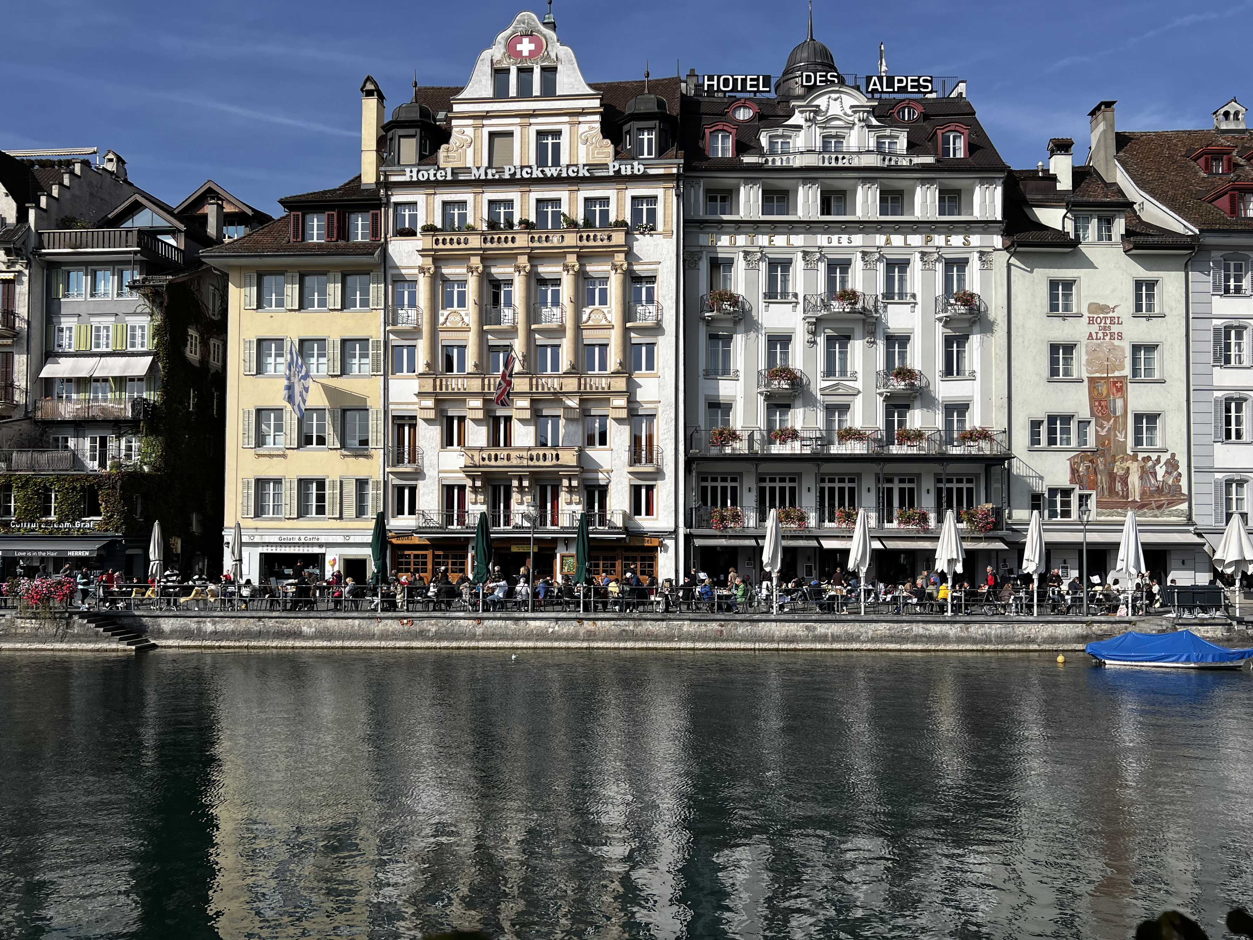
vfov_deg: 48.2
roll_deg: -0.3
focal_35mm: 29
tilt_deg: +2.3
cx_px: 613
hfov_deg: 61.7
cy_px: 497
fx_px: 1050
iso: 50
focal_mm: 5.7
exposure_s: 1/6211
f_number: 1.5
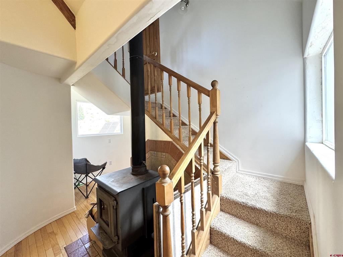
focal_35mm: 14
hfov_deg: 102.1
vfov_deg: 85.7
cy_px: 128
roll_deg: +1.8
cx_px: 172
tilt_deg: -2.5
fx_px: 139
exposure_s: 1/120
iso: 200
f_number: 2.2
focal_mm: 2.22
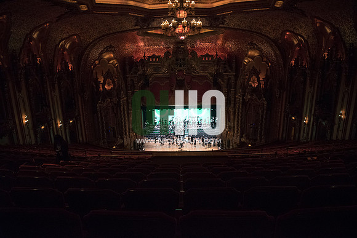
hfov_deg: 73.7
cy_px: 119
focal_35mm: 24
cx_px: 178
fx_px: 238
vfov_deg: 53.2
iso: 4000
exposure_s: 1/160
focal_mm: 24
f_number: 3.5
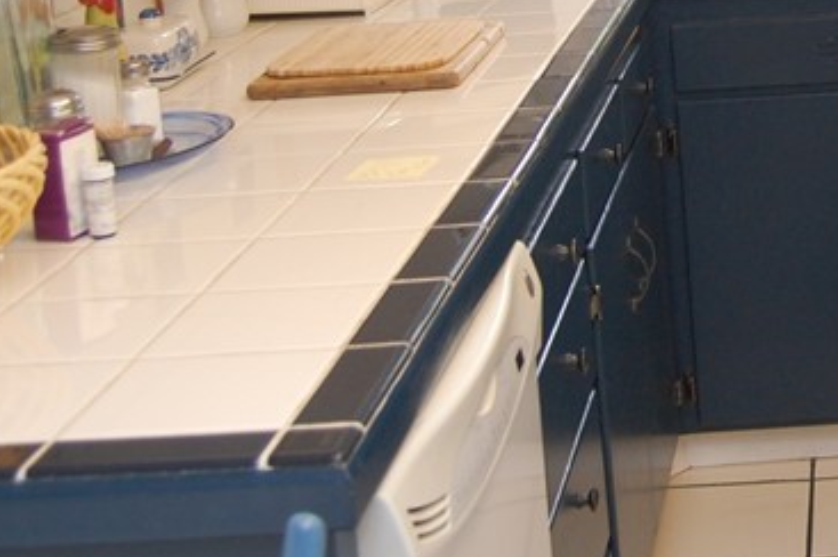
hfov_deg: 23.7
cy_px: -137
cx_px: 933
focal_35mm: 80
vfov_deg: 16.2
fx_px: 1861
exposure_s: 1/60
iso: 400
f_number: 4
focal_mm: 18
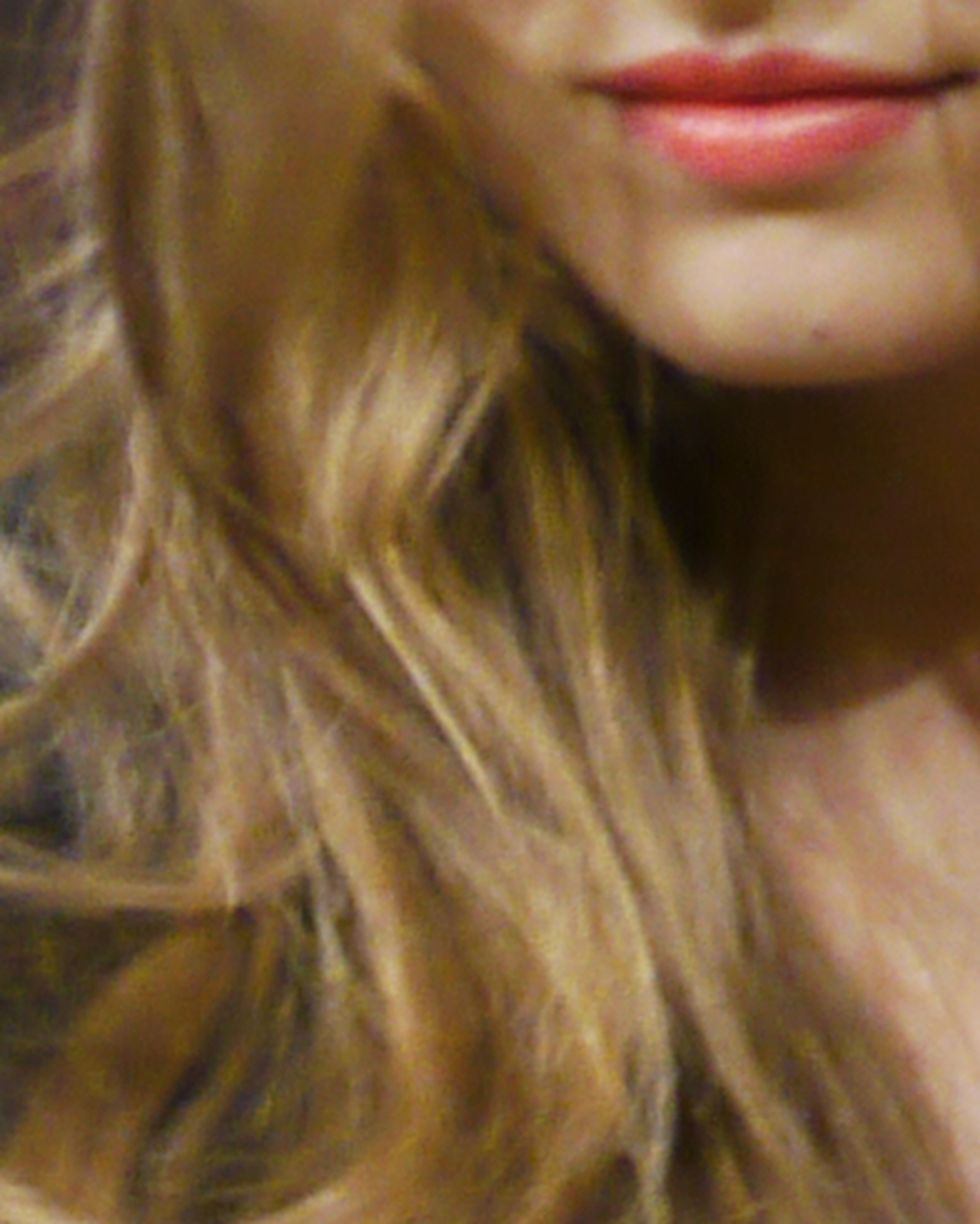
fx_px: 35157
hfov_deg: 1.6
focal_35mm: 970
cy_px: 2156
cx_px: -795
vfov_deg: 2.0
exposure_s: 1/100
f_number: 5.7
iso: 800
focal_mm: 61
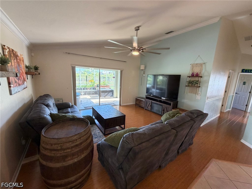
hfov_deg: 102.1
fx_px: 102
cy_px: 94
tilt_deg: -8.2
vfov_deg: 85.7
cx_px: 126
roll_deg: -2.5
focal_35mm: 14
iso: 200
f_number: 2.2
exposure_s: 1/60
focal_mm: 2.22
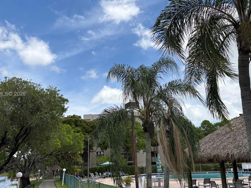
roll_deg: +1.8
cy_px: 94
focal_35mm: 37
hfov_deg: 50.1
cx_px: 135
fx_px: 268
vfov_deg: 38.7
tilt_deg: +14.4
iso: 50
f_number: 1.6
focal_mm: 5.96
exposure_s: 1/3413
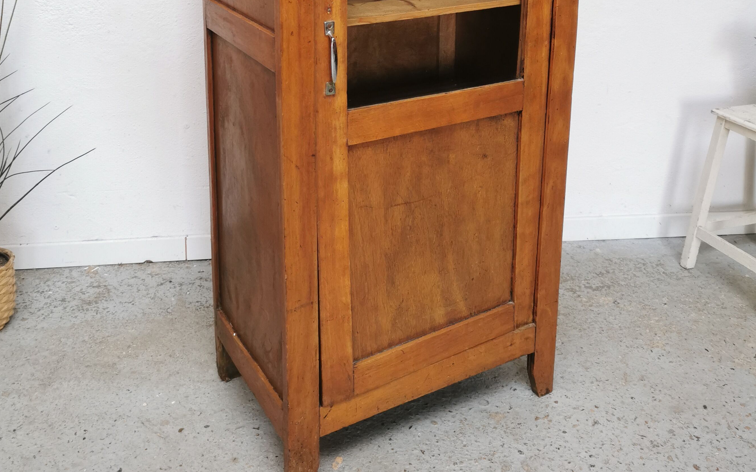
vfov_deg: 30.9
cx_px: 370
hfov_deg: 50.4
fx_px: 804
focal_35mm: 39
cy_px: 28
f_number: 1.8
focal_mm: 5.58
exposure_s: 1/100
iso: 160
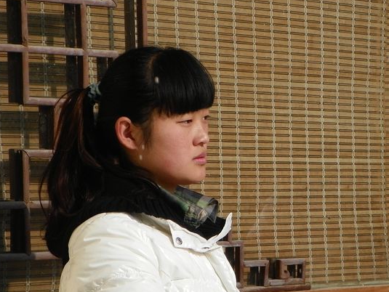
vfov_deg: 7.5
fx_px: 2238
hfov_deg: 9.9
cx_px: 270
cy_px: 175
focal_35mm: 199
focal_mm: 23.6
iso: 100
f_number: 4.5
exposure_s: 1/1250
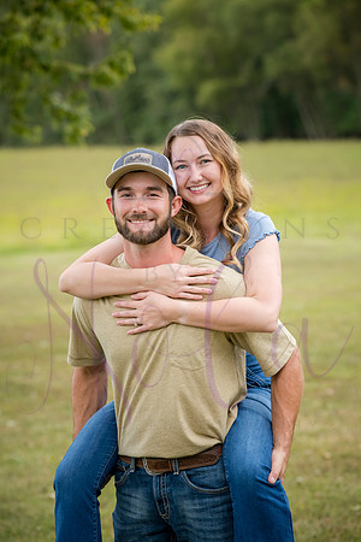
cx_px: 180
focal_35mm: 120
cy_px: 271
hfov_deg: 11.4
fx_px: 1805
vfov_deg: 17.1
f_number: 5
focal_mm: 120
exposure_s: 1/400
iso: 400
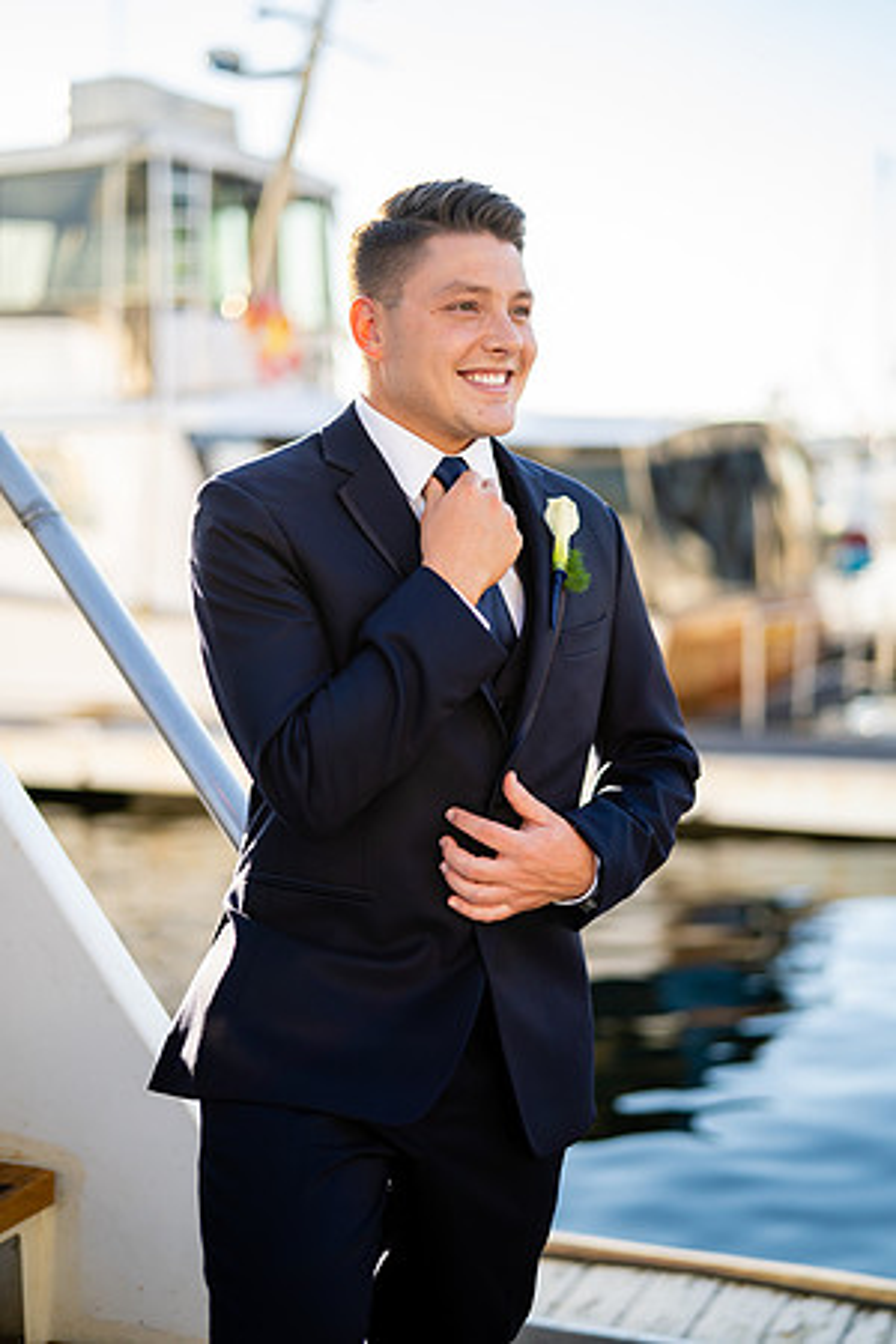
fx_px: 1867
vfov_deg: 39.6
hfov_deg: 27.0
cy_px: 672
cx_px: 448
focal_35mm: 50
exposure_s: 1/1600
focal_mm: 50
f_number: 1.4
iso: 160
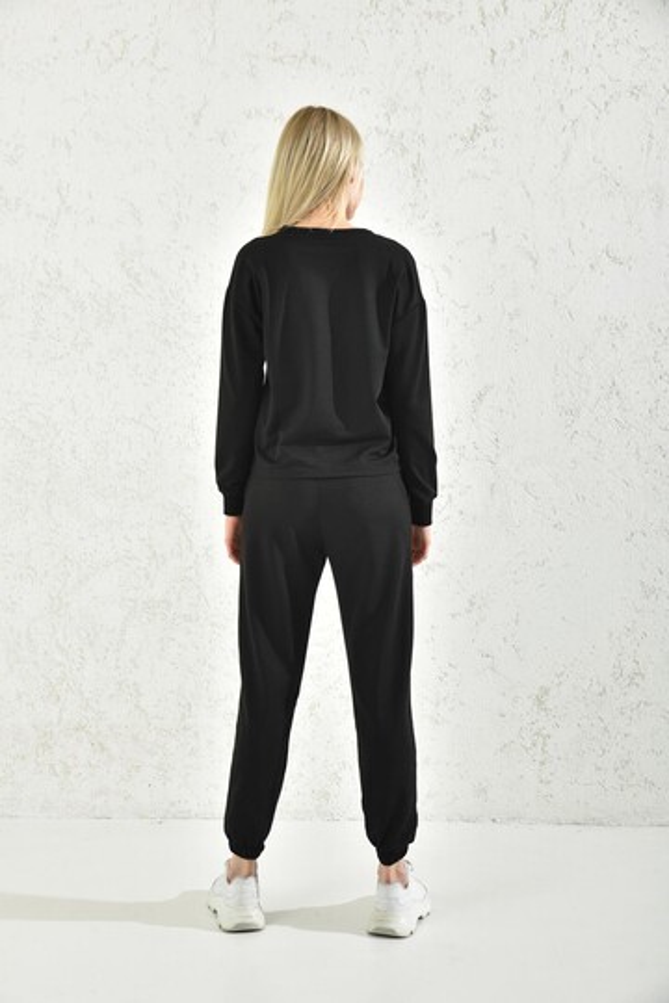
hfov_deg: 26.0
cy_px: 502
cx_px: 334
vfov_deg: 38.2
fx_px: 1449
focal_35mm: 52
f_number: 7.1
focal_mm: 52
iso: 100
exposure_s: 1/160
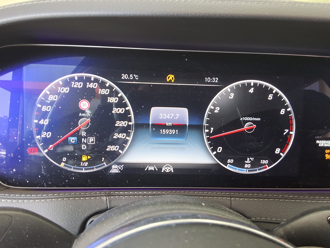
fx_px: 267
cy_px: 124
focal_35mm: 28
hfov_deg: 63.4
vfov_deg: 49.7
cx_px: 165
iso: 125
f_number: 1.9
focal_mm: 2.91
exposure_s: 1/40
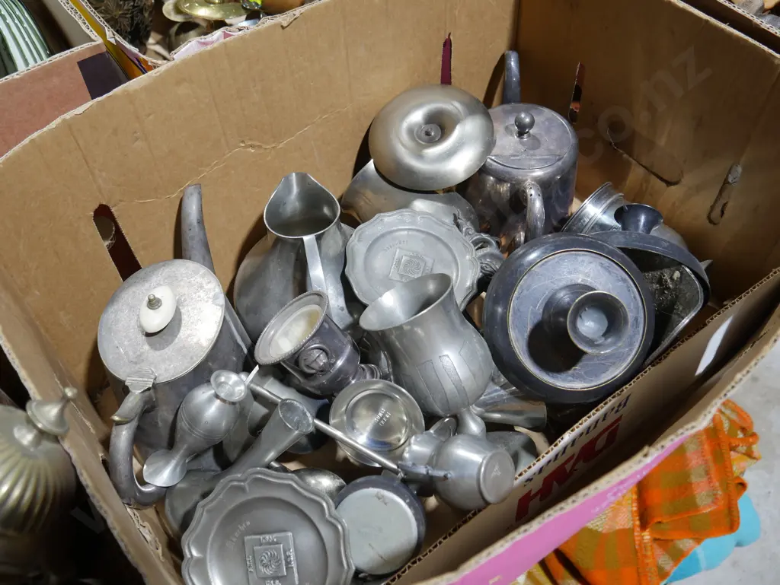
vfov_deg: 41.8
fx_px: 766
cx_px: 390
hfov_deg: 53.9
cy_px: 292
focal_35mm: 34
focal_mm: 17
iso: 400
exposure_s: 1/60
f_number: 4
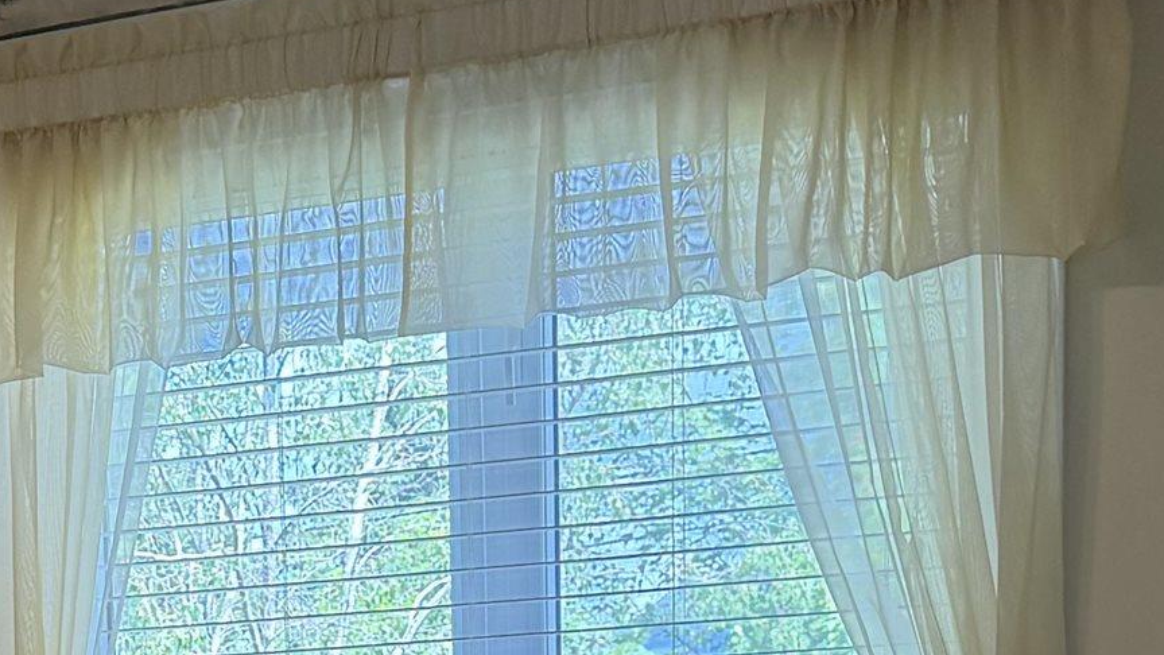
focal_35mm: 93
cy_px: 1259
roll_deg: +2.9
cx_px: 100
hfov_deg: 22.3
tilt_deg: -10.0
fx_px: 2870
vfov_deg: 11.8
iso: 125
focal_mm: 6.76
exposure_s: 1/209
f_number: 1.78
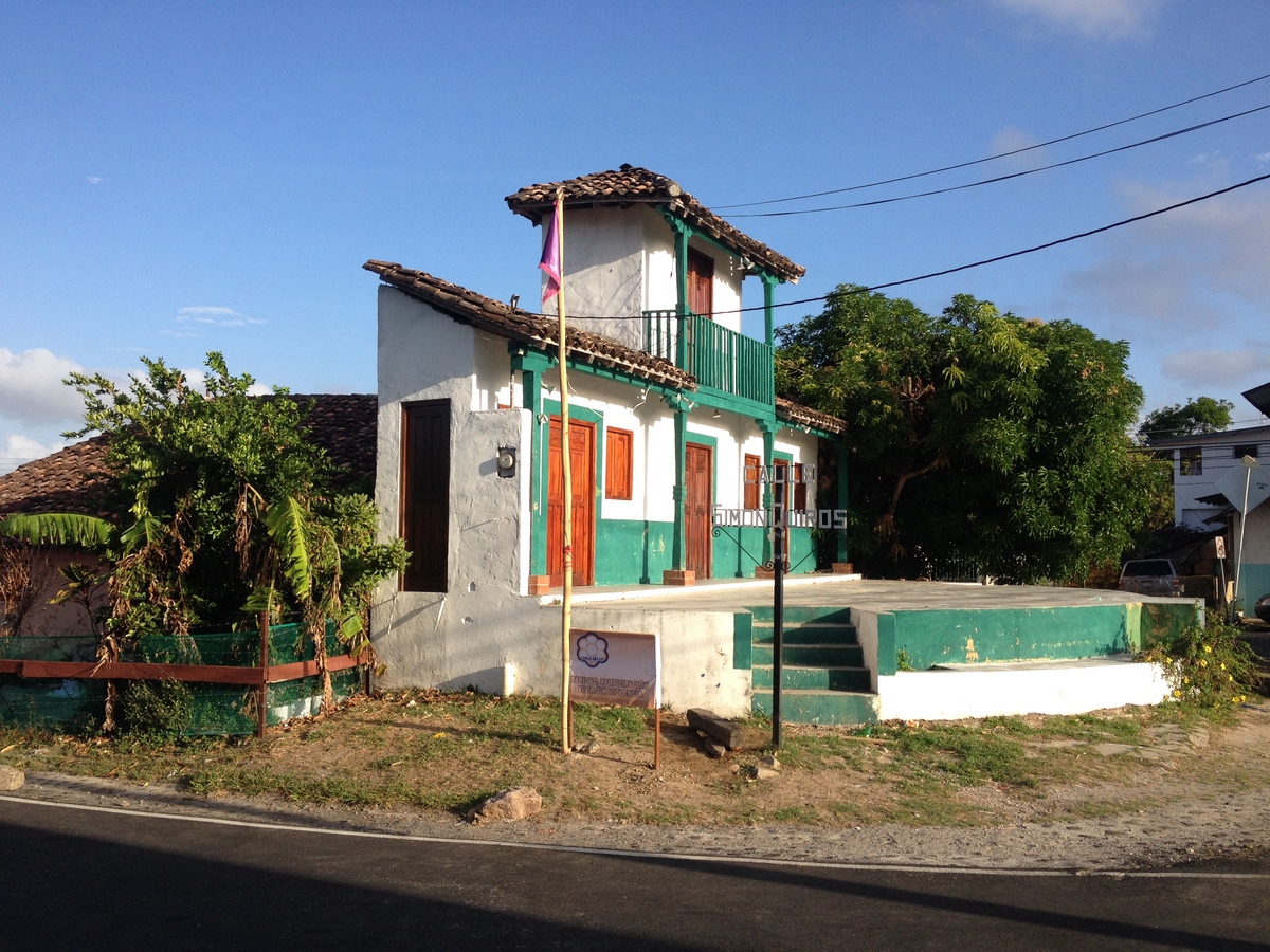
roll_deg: -0.2
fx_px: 1284
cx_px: 635
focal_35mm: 35
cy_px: 476
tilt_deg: +0.3
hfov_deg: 52.6
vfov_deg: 40.7
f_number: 2.4
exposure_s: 1/1062
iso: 50
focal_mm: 4.28
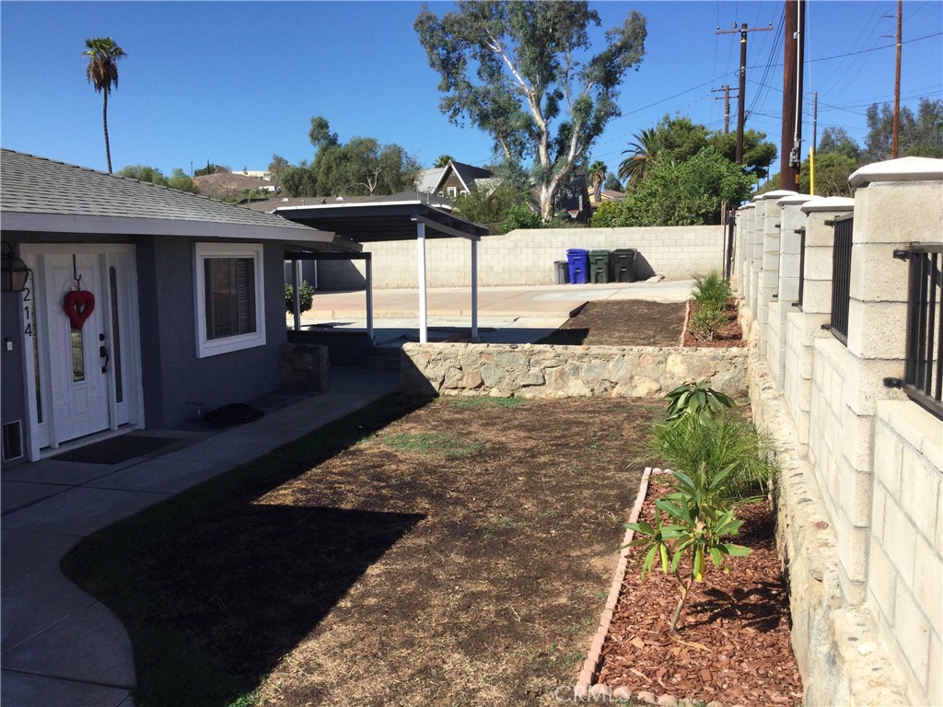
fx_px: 844
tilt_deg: -8.4
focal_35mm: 31
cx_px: 472
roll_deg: -1.2
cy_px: 354
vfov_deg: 45.4
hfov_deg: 58.4
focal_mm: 3.3
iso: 25
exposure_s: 1/1294
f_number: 2.4
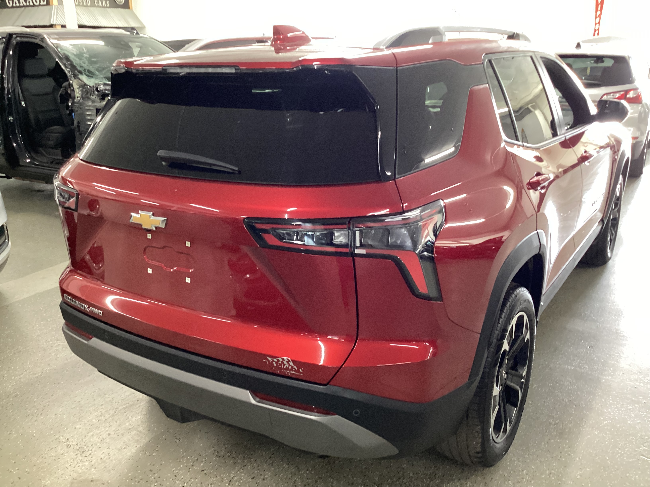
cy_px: 244
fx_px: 582
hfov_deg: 58.4
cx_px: 325
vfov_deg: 45.4
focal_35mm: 31
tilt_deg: -20.5
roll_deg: +0.2
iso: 320
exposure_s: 1/40
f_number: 2.4
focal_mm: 3.3
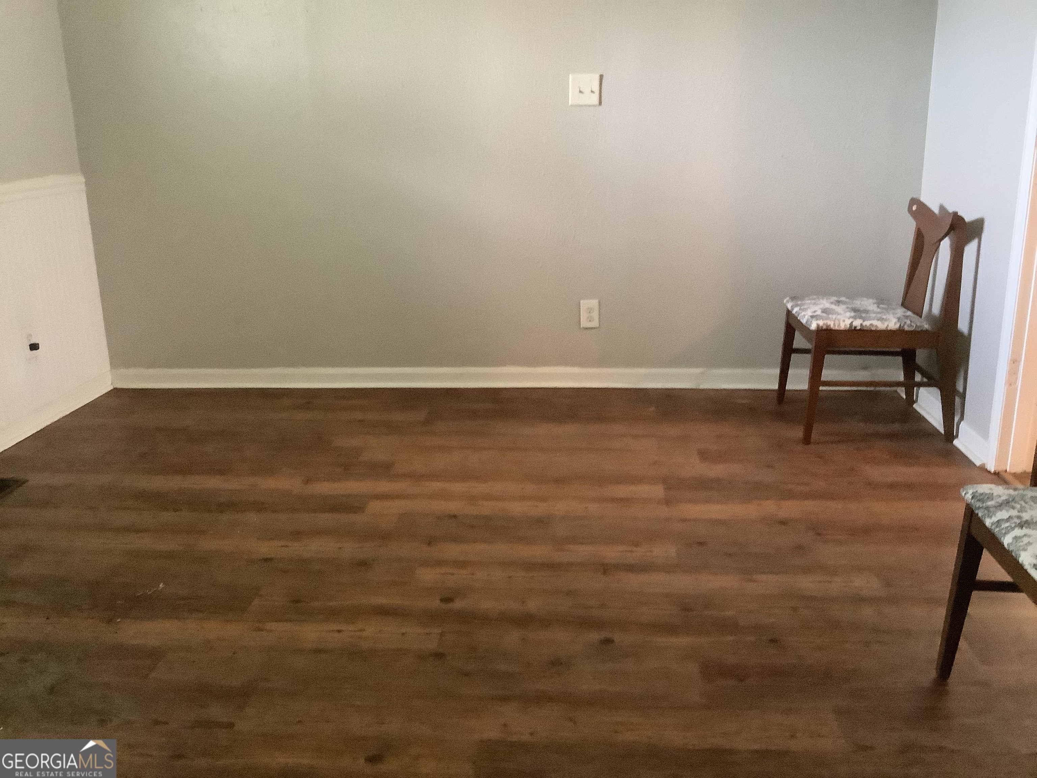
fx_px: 929
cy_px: 389
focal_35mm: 31
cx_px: 518
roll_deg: +1.1
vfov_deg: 45.4
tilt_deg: -16.9
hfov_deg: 58.4
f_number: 2.4
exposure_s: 1/30
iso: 640
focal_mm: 3.3
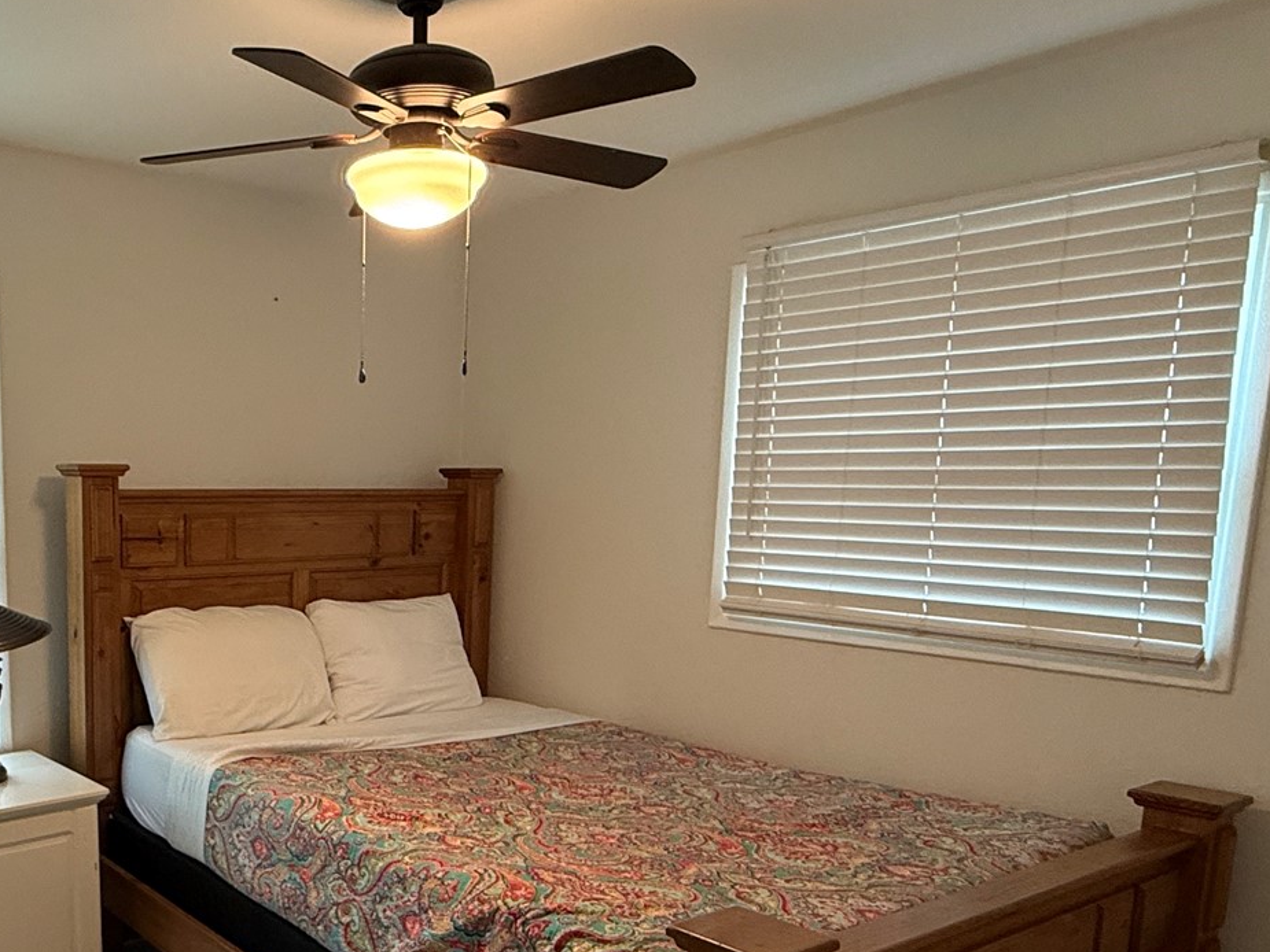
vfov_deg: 44.5
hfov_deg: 54.3
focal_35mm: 31
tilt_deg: -9.2
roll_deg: +0.6
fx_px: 1137
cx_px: 250
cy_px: 661
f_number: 2.2
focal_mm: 2.22
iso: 200
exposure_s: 1/60
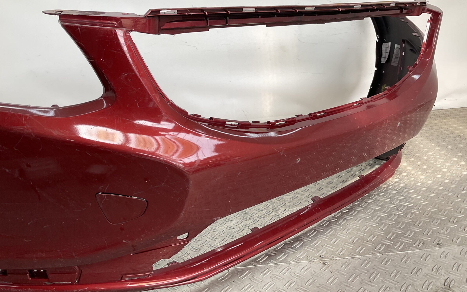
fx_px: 395
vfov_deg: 40.6
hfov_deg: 61.2
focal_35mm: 31
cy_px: 146
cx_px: 235
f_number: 1.8
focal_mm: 3
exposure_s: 1/146
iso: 16
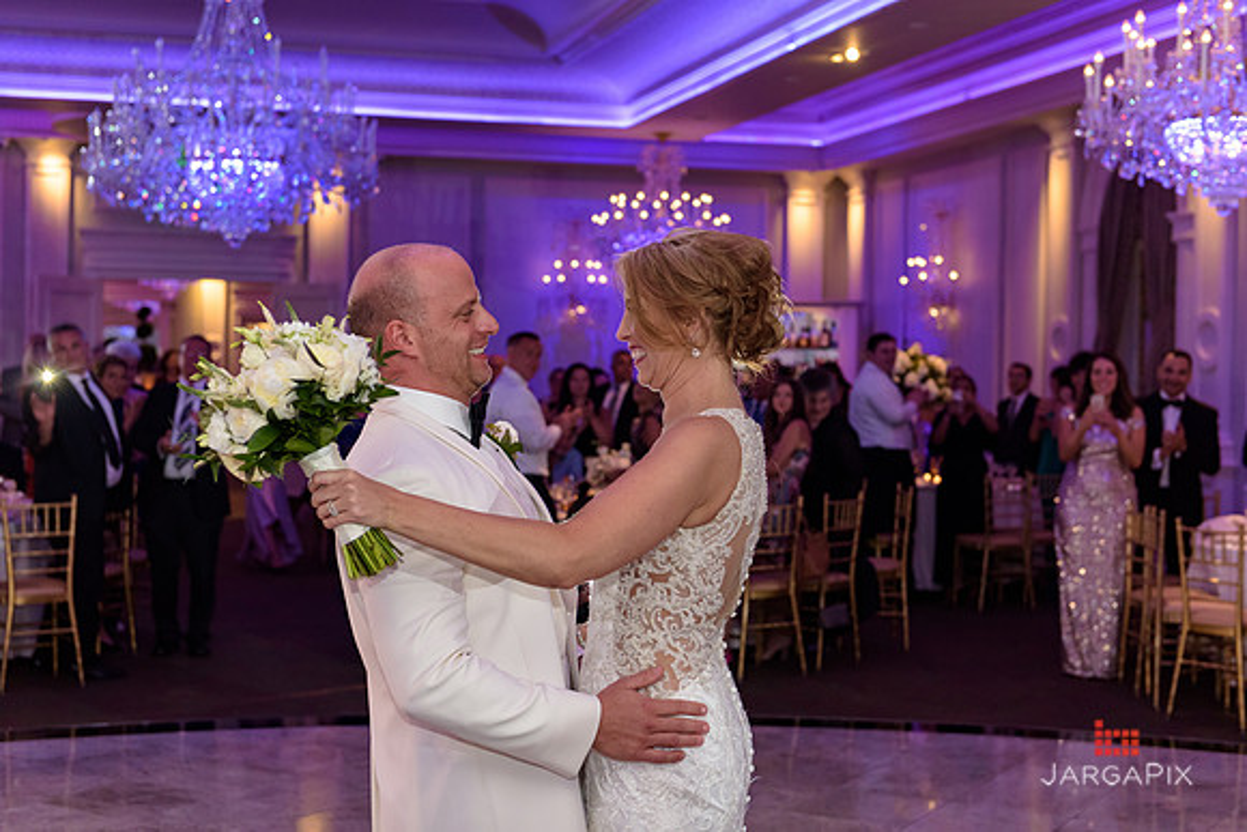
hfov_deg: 38.2
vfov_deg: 26.0
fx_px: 1802
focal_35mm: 52
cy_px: 416
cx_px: 624
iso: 1600
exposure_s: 1/125
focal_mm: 52
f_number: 3.2
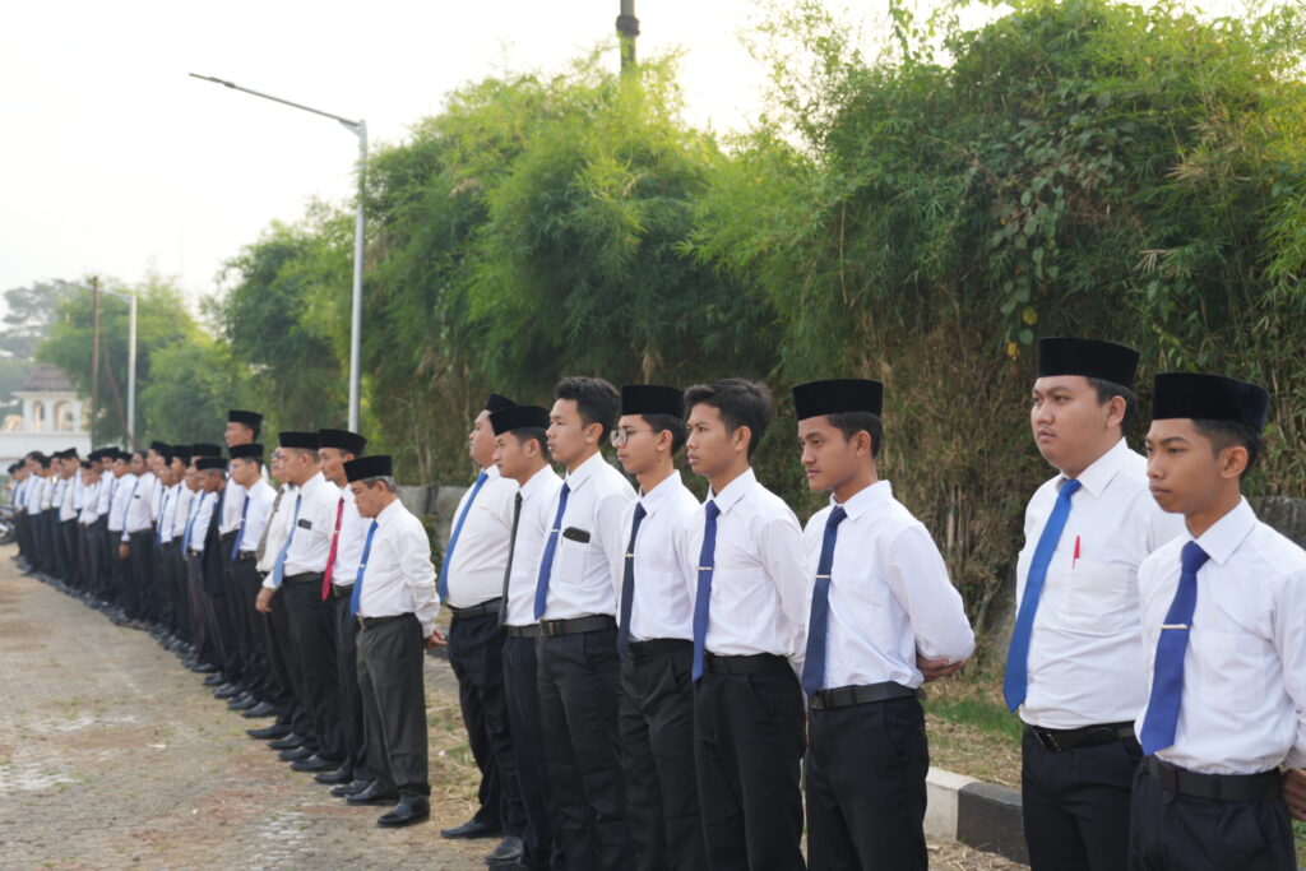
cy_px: 436
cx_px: 653
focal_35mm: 45
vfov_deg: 29.9
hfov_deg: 43.6
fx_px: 1633
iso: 125
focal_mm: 45
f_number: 4
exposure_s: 1/160
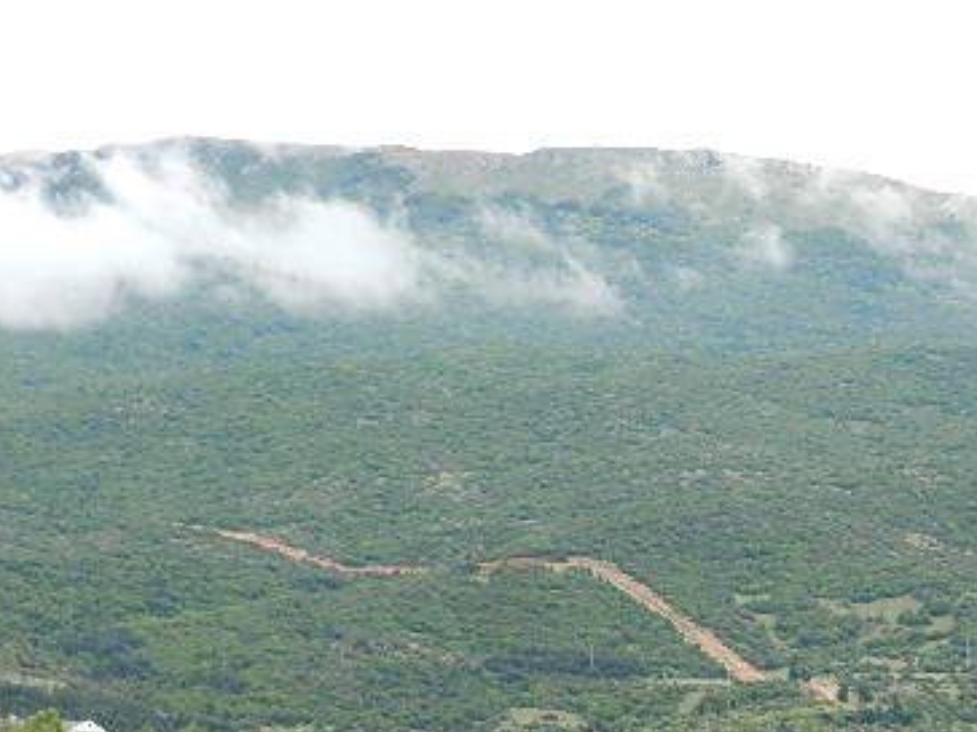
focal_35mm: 137
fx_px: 3867
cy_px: 560
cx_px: 615
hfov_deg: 14.4
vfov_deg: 10.8
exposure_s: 1/250
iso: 160
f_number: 4.8
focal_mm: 14.1
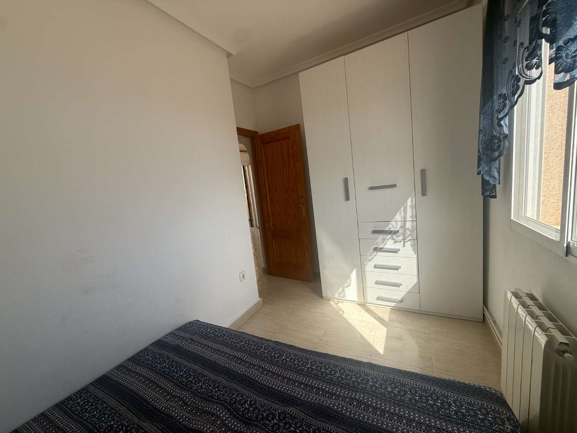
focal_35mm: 14
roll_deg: +6.6
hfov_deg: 102.1
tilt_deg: -8.9
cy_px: 216
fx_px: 233
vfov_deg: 85.7
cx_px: 288
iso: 64
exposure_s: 1/602
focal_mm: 2.22
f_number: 2.2
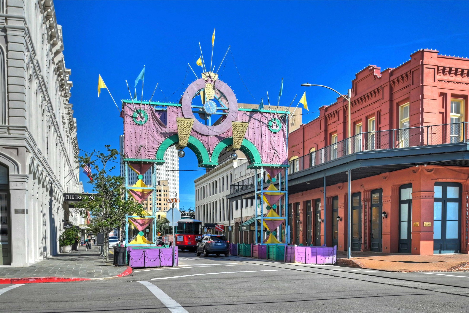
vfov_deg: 36.9
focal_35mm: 36
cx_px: 234
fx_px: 469
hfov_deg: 53.1
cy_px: 156
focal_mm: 24
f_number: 9.5
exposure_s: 1/200
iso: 400
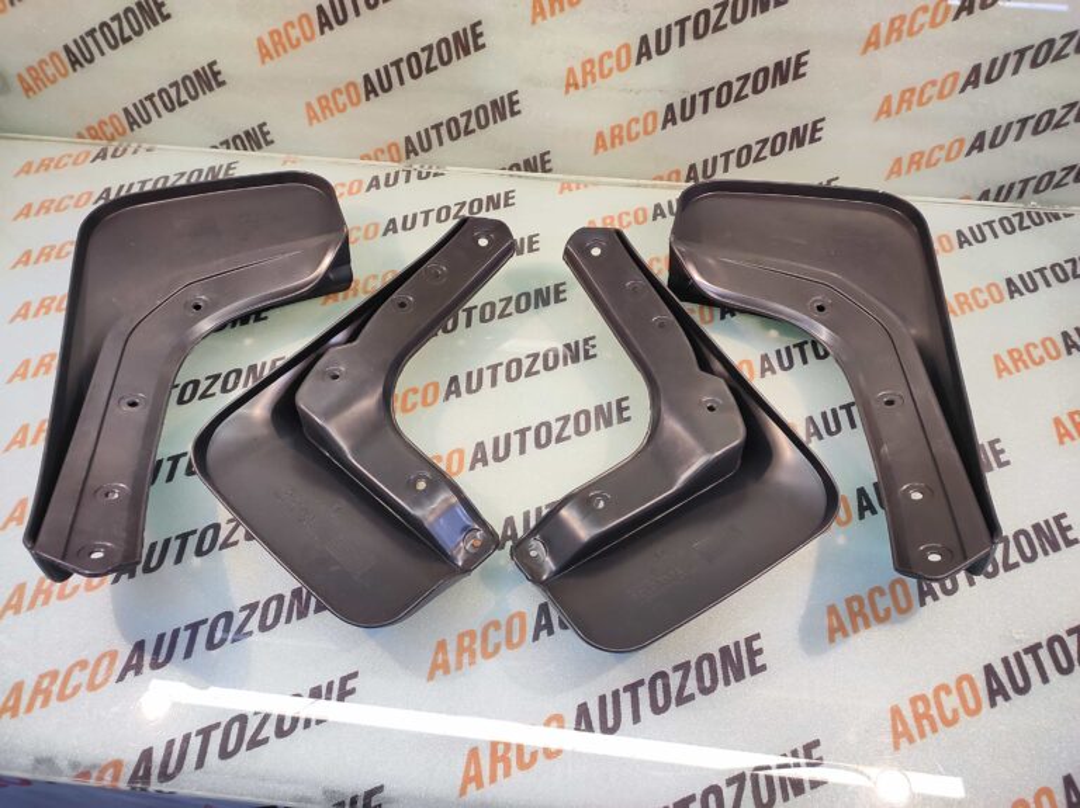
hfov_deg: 91.1
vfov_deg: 74.7
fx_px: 530
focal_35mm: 17
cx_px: 540
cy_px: 404
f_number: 1.79
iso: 220
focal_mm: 4.74
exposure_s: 1/33
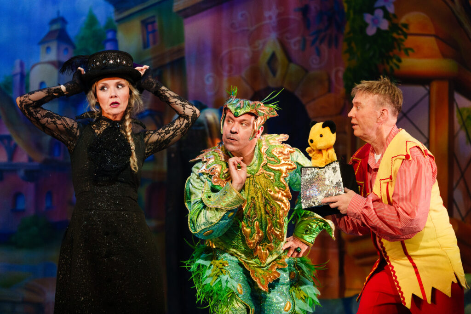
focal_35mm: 155
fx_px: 2028
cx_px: 236
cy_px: 157
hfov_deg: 13.2
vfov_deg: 8.9
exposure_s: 1/800
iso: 1600
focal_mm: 155
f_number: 5
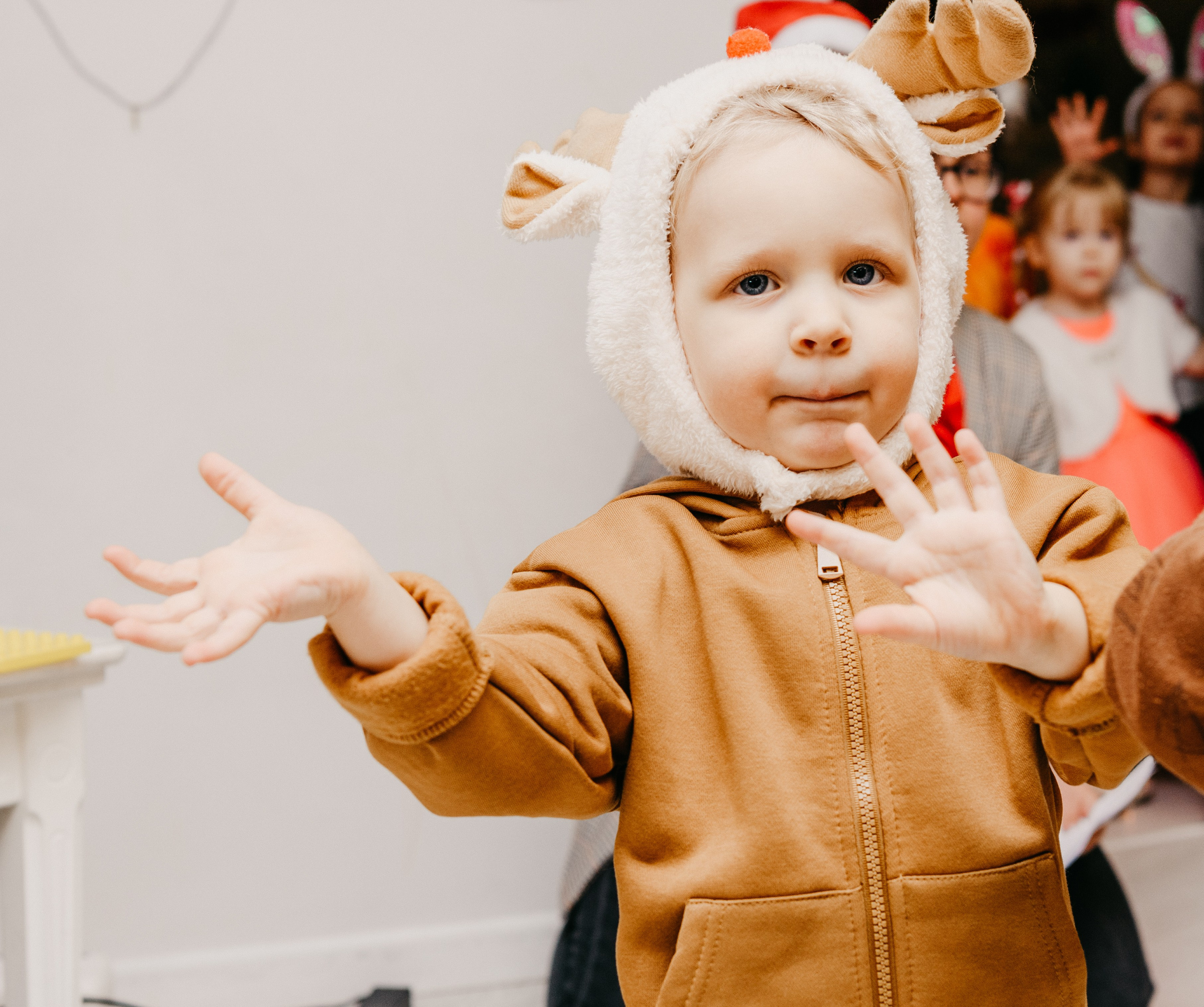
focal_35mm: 76
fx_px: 2741
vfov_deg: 20.8
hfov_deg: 24.7
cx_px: 712
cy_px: 470
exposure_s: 1/160
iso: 320
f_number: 4.5
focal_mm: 48
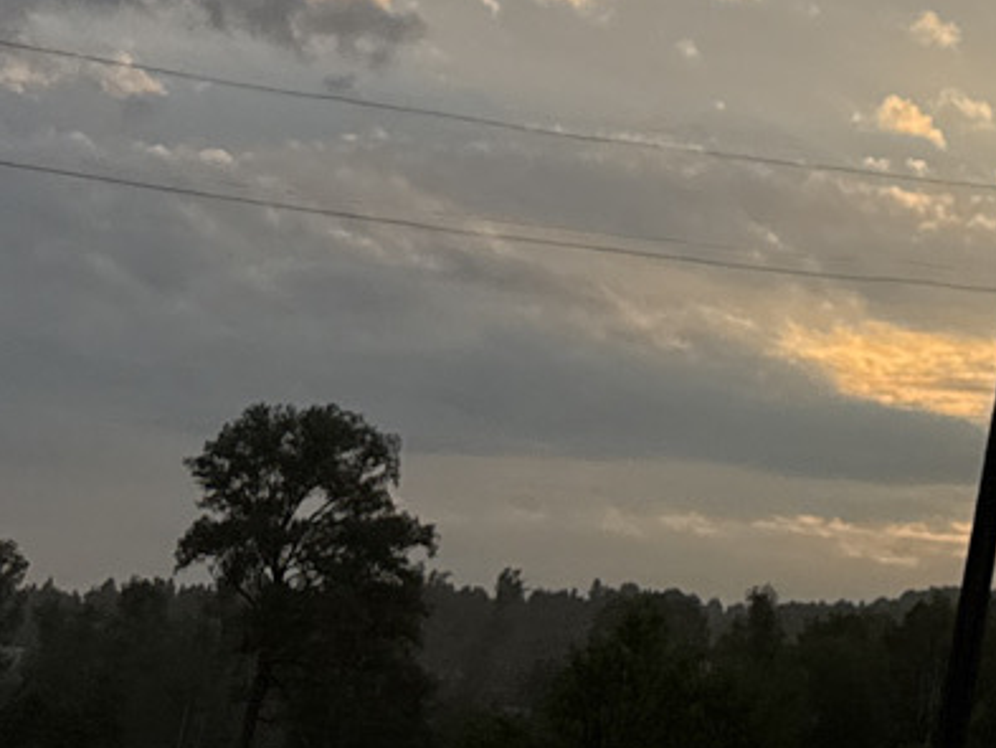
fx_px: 3511
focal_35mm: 122
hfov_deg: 13.5
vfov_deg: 11.0
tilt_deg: +23.5
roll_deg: -2.0
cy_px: -766
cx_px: 2086
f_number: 1.78
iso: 80
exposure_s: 1/772
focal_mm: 6.76
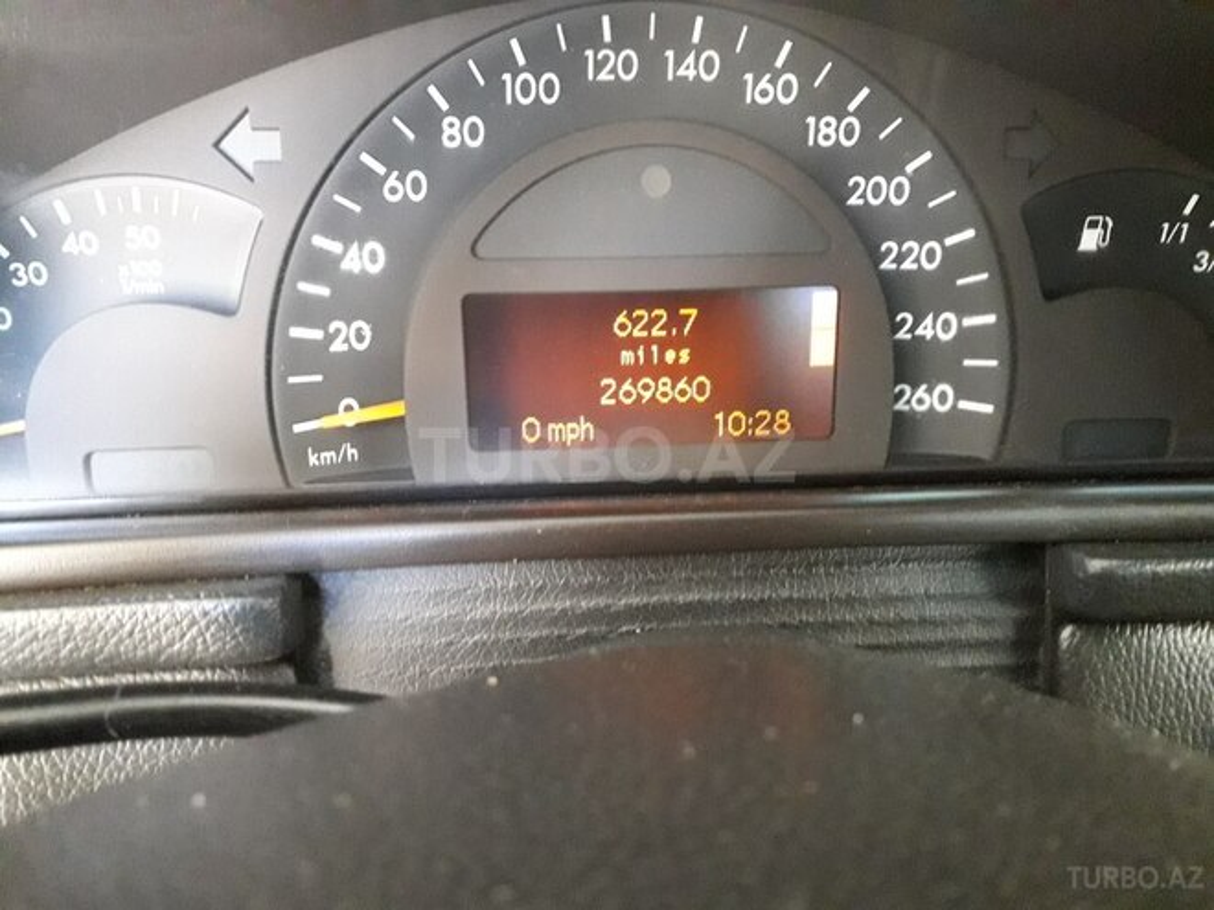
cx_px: 607
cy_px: 455
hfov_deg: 65.3
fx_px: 947
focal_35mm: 27
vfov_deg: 51.4
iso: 800
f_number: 1.9
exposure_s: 1/20
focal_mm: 3.6
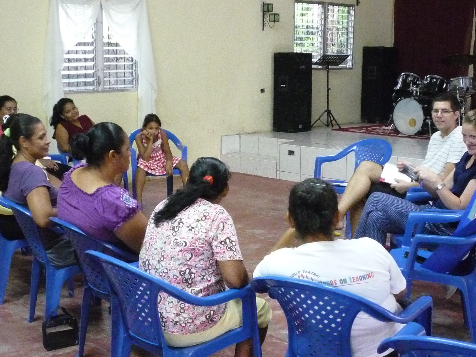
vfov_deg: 28.0
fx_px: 715
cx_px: 224
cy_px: 181
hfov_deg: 36.8
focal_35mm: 52
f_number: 3.5
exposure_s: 1/10
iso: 800
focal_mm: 5.8
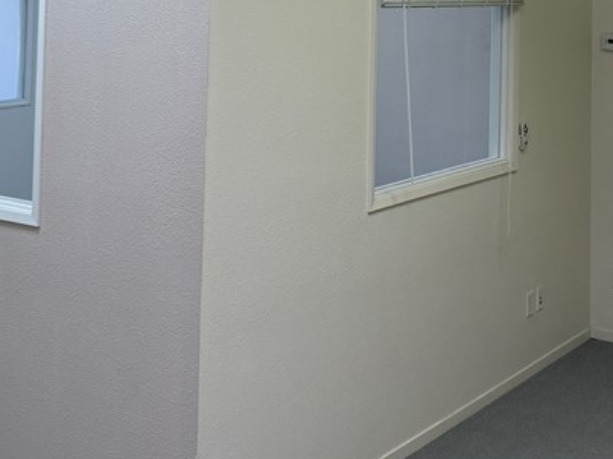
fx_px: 1080
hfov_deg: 31.5
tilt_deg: +1.1
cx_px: 405
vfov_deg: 22.6
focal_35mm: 61
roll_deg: -1.0
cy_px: -55
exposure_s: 1/206
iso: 125
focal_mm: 6.76
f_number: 1.78
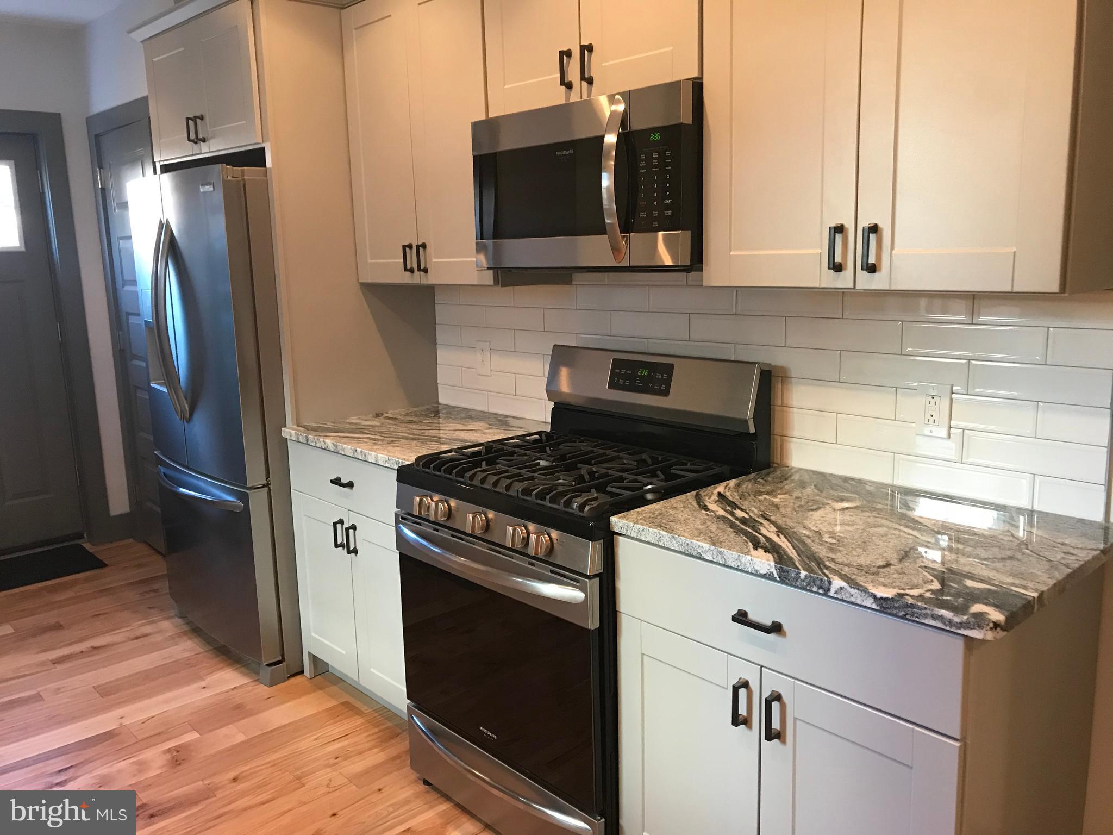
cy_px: 418
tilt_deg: -9.7
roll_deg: +2.0
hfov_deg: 63.4
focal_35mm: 28
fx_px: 900
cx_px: 556
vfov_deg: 49.7
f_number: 1.8
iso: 64
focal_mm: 3.99
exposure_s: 1/15
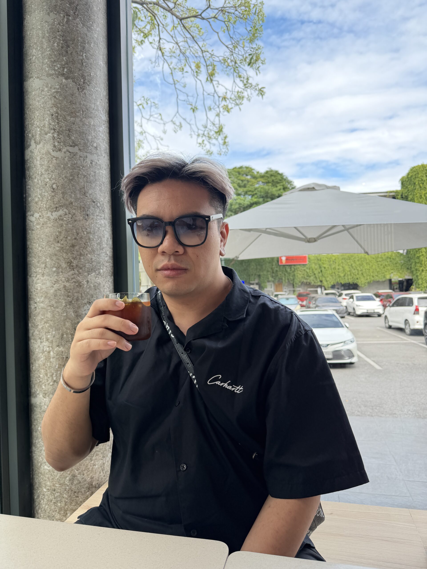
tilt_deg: +0.5
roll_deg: +0.4
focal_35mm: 24
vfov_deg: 71.6
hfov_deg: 56.8
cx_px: 214
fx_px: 395
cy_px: 284
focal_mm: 6.76
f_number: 1.78
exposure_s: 1/421
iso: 80
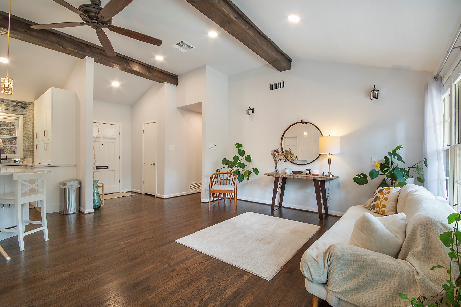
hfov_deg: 100.4
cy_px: 154
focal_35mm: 15
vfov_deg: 77.3
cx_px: 230
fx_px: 192
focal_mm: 10
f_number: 11
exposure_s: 1/5
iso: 100
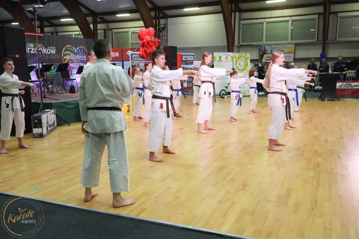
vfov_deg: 41.1
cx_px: 180
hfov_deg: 58.7
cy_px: 120
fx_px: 319
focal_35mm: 32
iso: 4000
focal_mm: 32
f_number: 4
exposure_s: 1/250
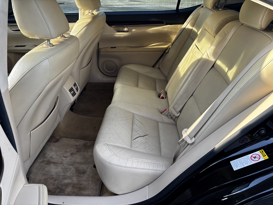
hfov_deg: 67.3
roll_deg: -0.5
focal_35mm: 26
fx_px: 205
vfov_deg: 53.1
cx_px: 136
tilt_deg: -29.2
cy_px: 102
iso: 40
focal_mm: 5.96
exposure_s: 1/121
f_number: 1.6
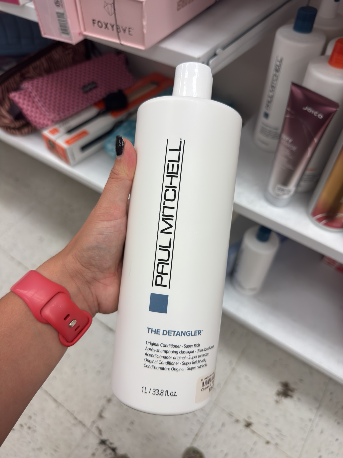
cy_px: 229
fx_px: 317
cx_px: 172
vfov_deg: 71.6
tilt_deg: -52.8
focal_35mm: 24
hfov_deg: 56.8
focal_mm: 6.76
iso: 80
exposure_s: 1/208
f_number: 1.78
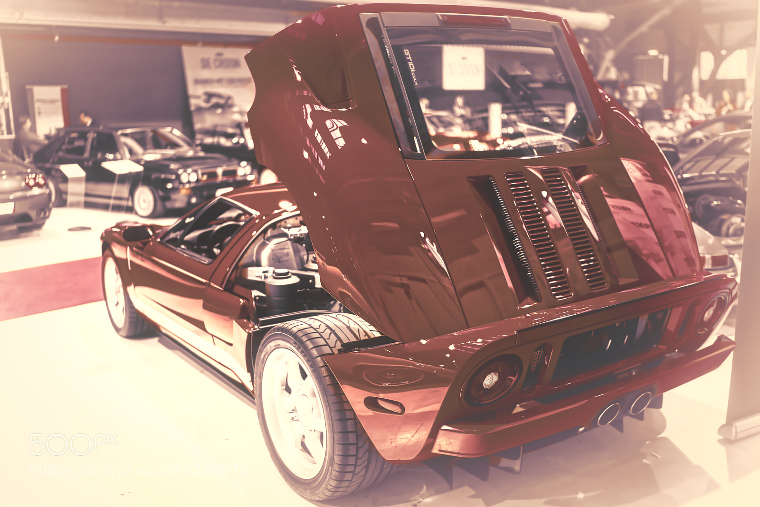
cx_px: 380
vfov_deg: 37.9
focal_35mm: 35
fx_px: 739
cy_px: 254
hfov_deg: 54.4
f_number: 1.4
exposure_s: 1/40
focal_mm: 35
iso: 400
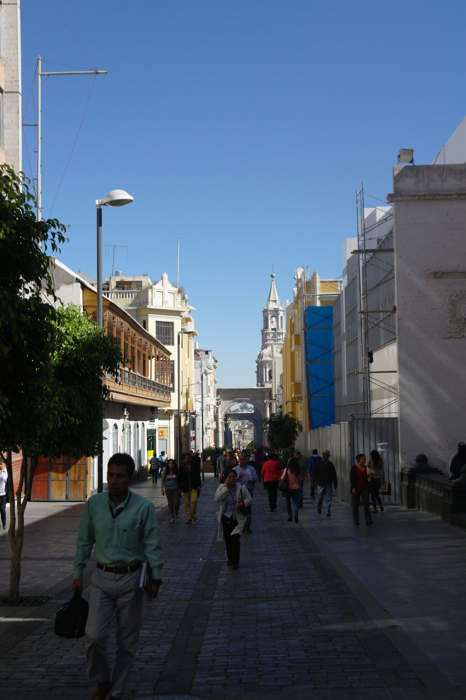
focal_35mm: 50
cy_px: 350
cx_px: 233
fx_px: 972
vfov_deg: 39.6
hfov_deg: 27.0
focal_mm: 33
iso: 200
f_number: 7.1
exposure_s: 1/320
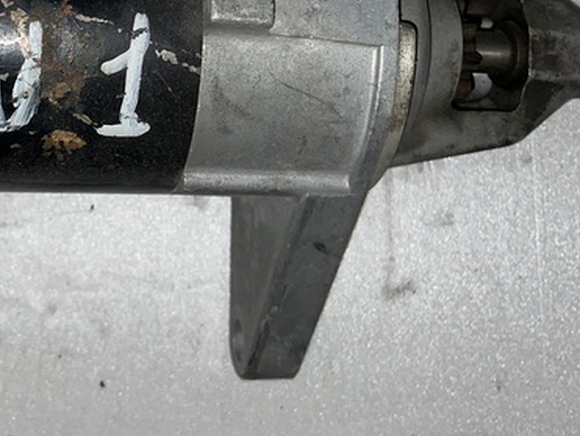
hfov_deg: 33.4
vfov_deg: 25.5
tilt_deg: -79.4
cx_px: 125
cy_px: 61
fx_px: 939
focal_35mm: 56
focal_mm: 4.2
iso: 50
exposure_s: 1/33
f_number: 1.6
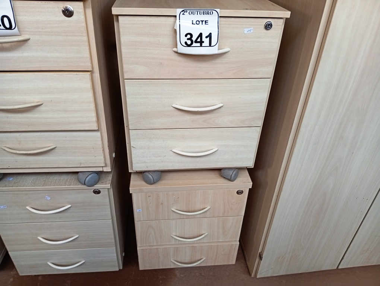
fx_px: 297
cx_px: 190
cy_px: 143
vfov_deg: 51.5
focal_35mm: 27
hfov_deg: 65.2
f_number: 1.8
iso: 142
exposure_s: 1/60
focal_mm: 3.98
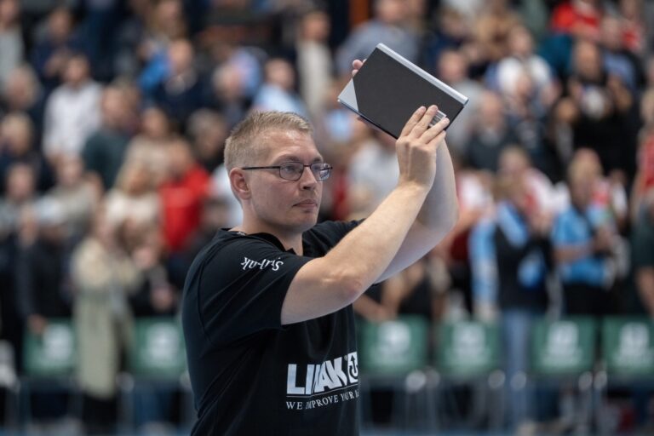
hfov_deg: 12.0
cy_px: 218
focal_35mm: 171
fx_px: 3106
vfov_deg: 8.0
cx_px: 327
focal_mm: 171
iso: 2000
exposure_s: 1/800
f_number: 3.2
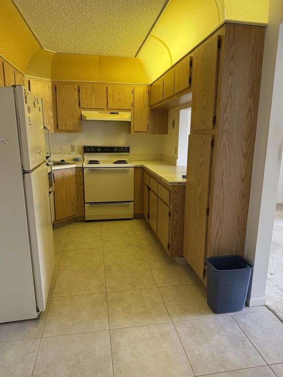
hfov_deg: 56.8
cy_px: 188
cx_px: 142
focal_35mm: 24
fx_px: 262
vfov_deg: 71.6
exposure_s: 1/90
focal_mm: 6.76
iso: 200
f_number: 1.78
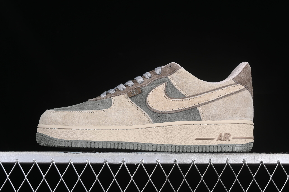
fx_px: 602
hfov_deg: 27.0
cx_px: 144
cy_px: 96
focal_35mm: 75
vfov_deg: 18.2
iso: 160
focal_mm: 50
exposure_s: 1/80
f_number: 8
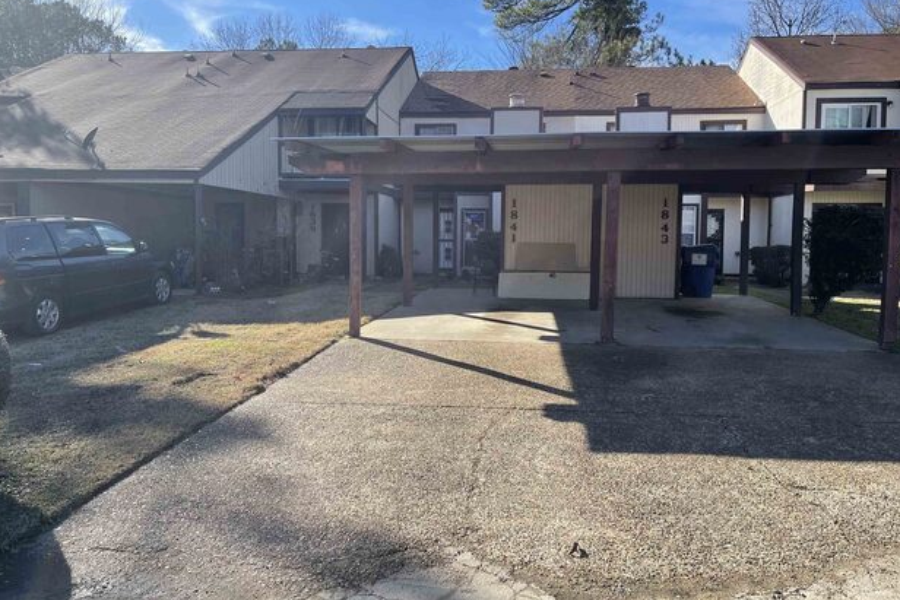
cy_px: 285
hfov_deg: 67.4
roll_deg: -2.5
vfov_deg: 47.9
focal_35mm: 27
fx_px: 675
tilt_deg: -3.3
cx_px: 462
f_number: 1.6
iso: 32
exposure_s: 1/1553
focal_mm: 5.1
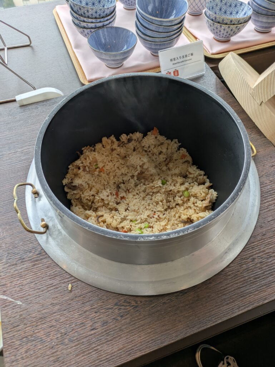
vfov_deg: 69.4
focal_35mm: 25
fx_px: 265
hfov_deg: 54.9
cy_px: 184
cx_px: 138
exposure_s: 1/209
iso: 79
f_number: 1.89
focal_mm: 5.43
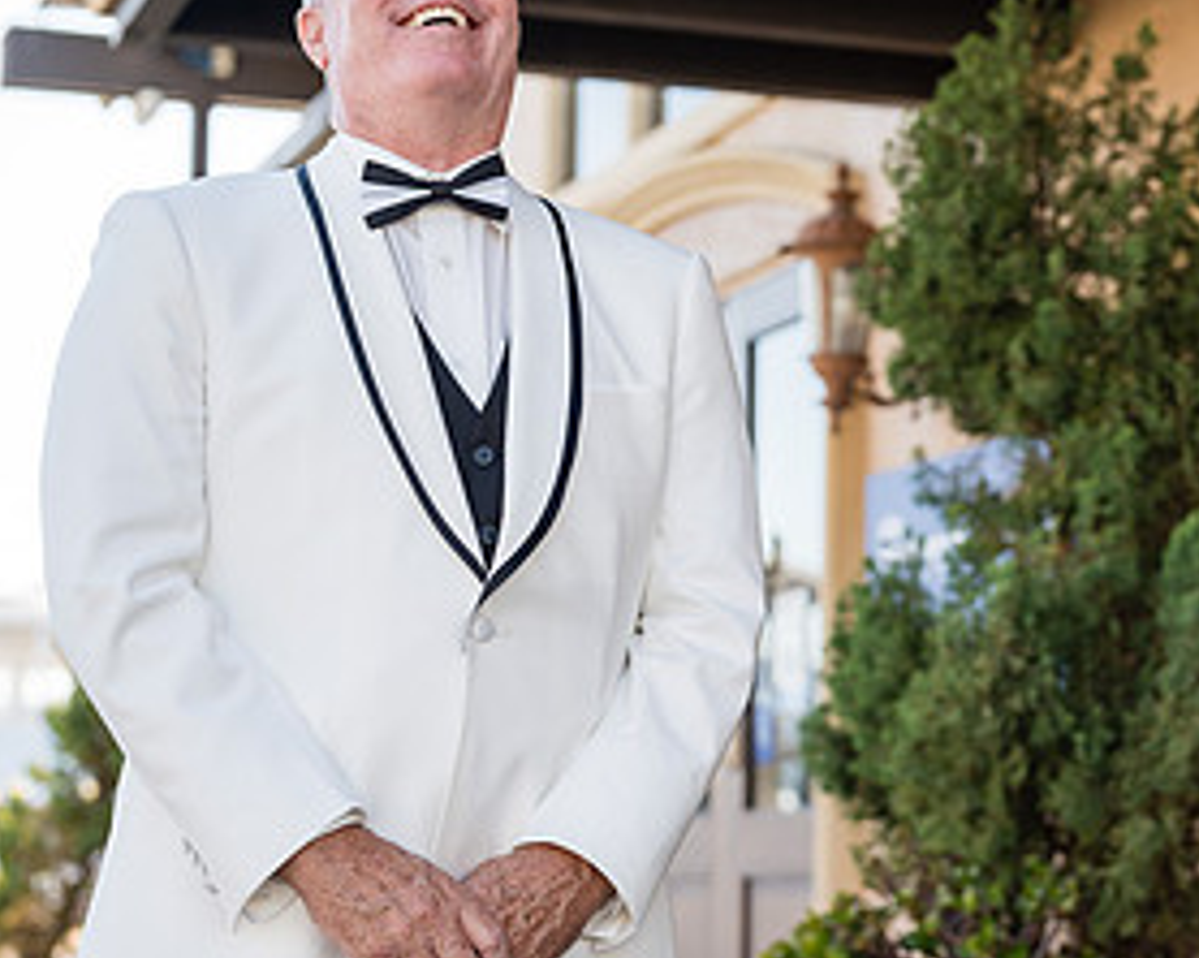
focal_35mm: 98
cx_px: 1039
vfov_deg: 15.7
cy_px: 412
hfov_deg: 19.3
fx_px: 3475
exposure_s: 1/500
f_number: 2.8
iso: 125
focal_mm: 50
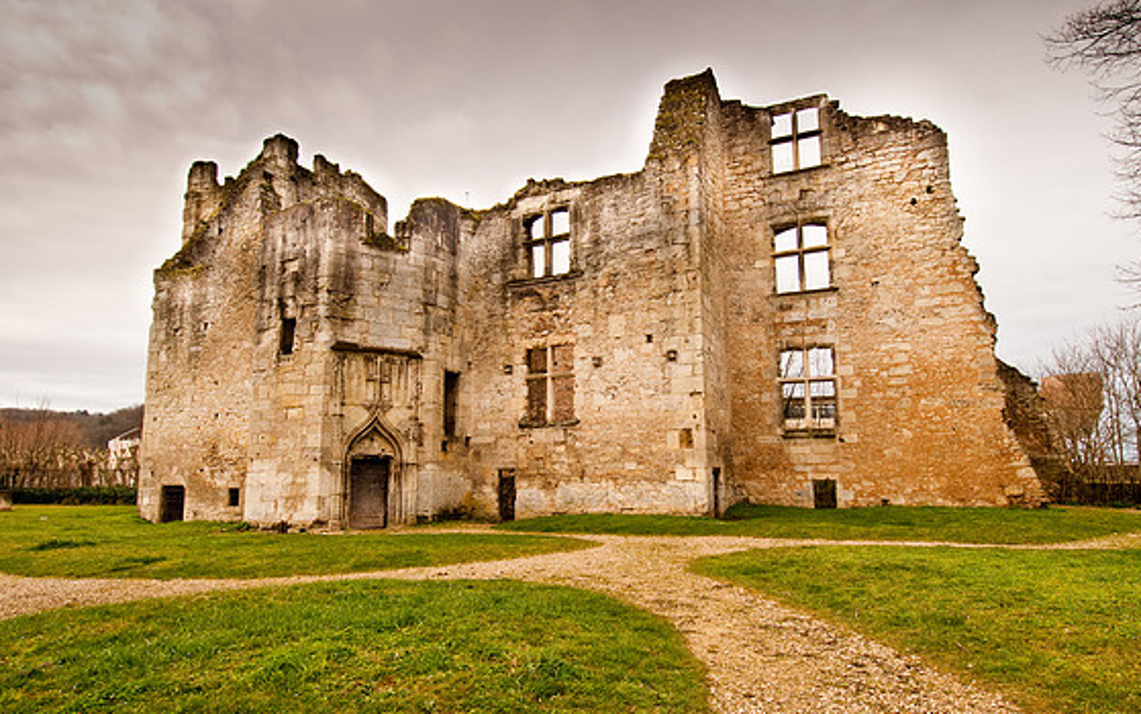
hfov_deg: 88.0
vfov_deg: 62.2
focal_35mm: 19
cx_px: 584
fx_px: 591
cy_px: 387
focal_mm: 12
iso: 200
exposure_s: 1/125
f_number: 11
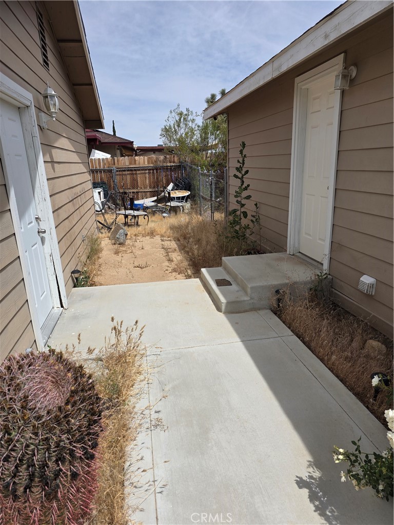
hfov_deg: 58.9
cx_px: 197
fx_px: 349
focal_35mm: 23
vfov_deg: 73.9
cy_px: 262
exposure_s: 1/7944
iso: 64
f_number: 1.7
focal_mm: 6.3
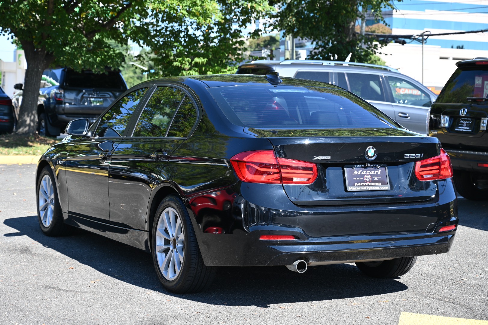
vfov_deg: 19.4
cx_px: 244
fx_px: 948
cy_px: 162
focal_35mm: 70
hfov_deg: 28.9
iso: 160
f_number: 5.6
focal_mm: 70
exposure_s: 1/250
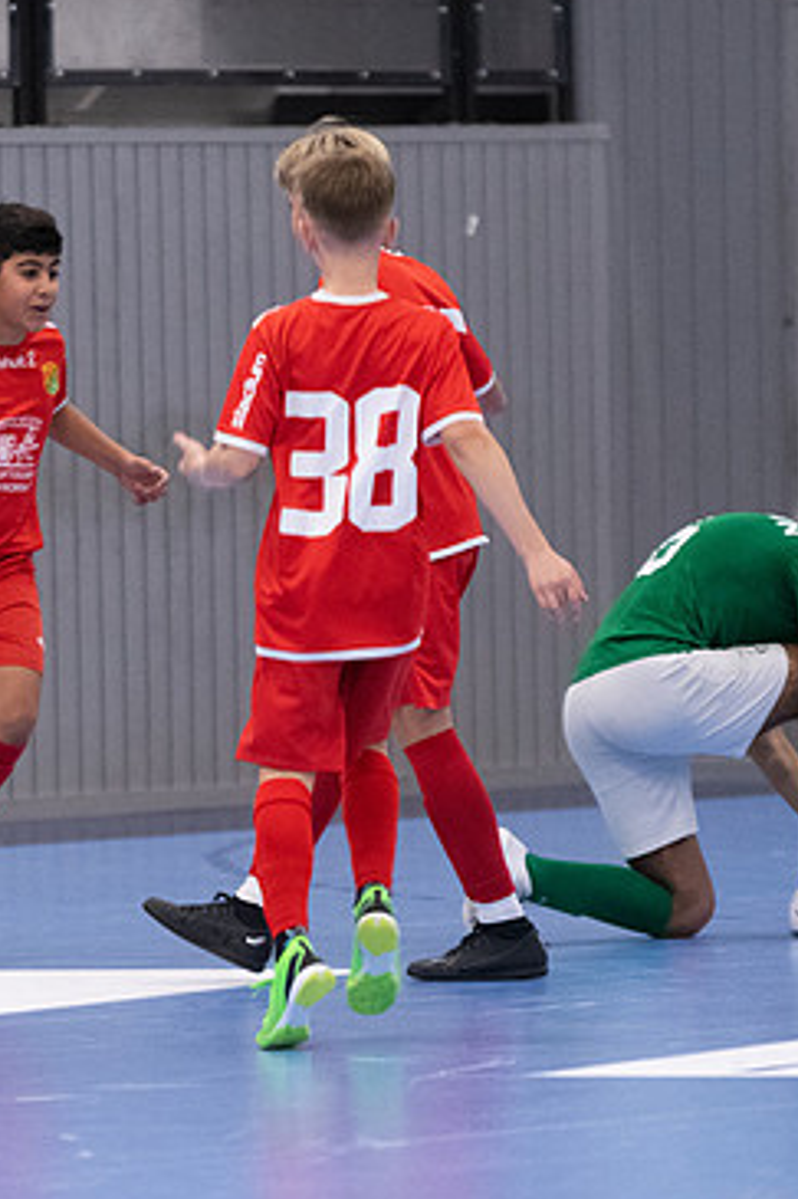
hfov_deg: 2.8
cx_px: -82
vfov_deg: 4.3
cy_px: 613
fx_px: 16074
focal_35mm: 483
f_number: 3.2
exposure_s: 1/400
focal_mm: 200
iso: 5600
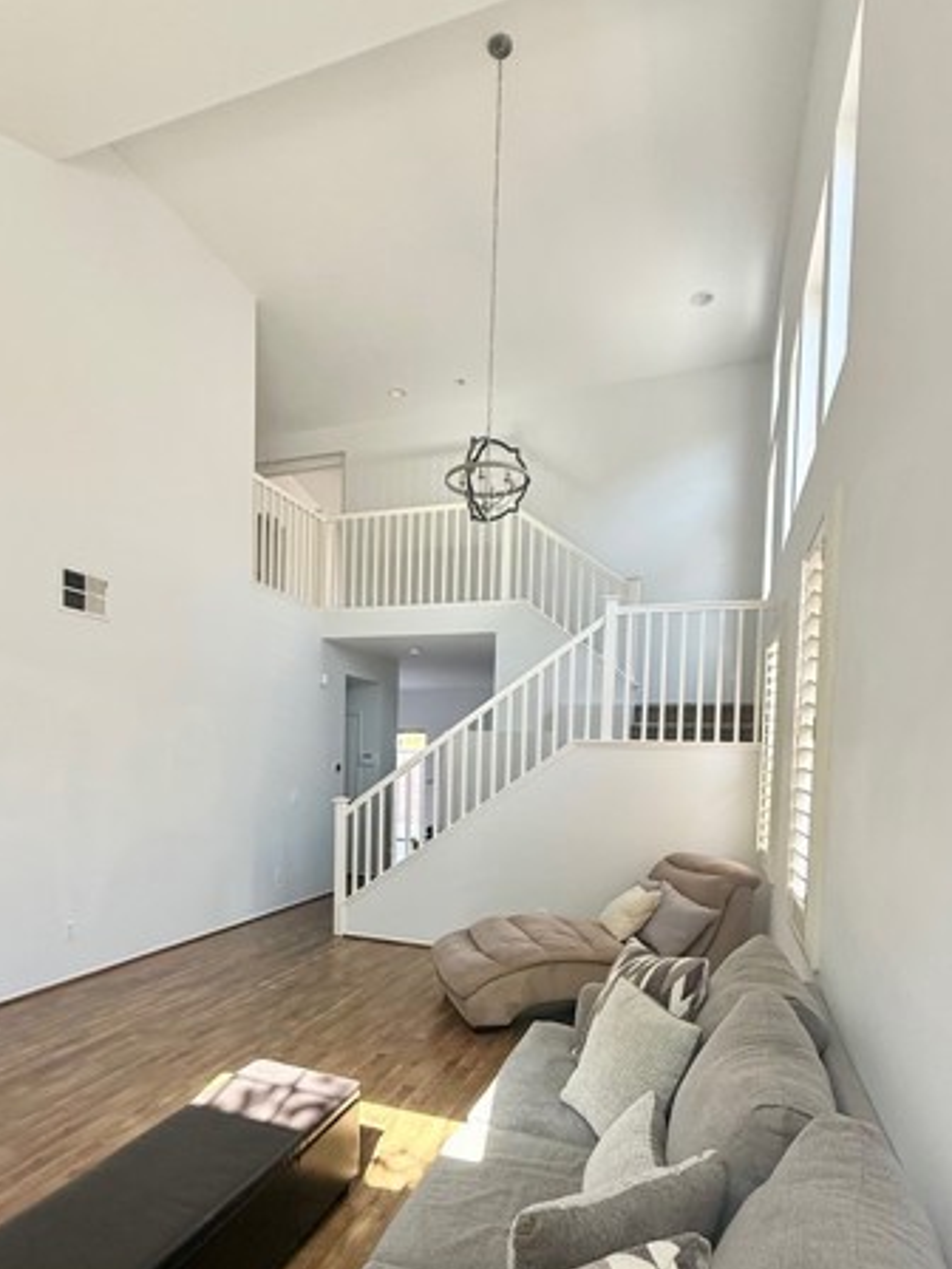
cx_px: 431
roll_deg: -1.5
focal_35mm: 20
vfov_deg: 80.2
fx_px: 733
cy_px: 793
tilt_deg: +0.7
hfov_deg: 65.8
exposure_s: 1/99
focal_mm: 2.22
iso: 125
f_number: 2.2
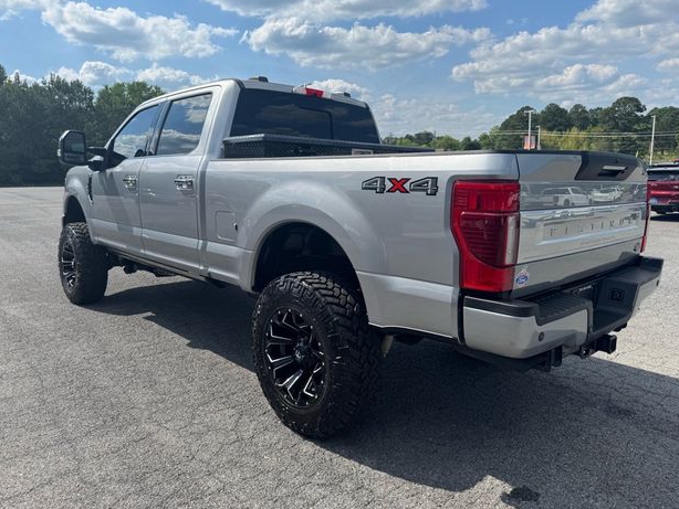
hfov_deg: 69.3
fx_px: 491
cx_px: 352
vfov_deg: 54.9
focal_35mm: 25
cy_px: 245
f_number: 1.78
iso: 80
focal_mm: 6.76
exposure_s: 1/4950
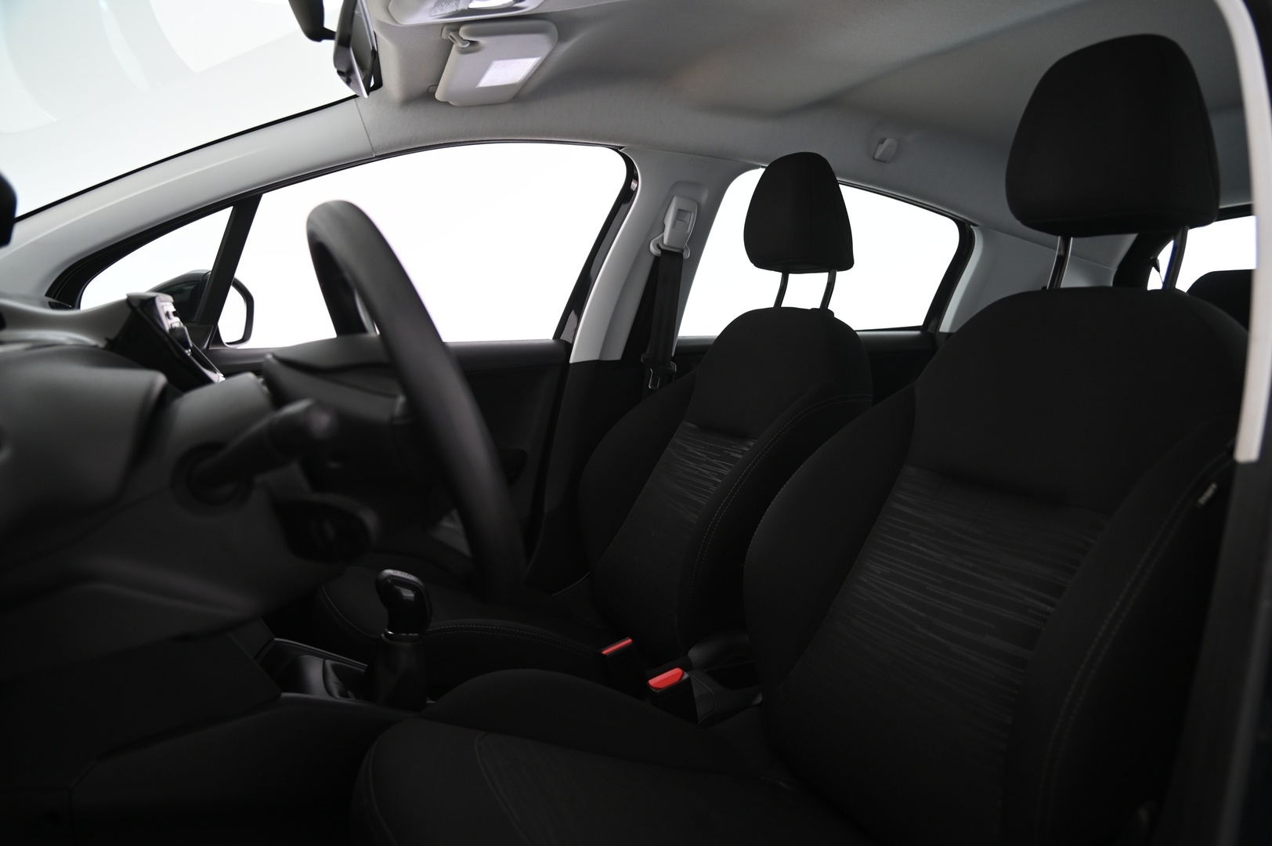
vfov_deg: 47.9
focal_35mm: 27
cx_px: 636
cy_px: 423
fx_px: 953
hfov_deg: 67.4
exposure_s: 1/15
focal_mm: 27
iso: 1000
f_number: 4
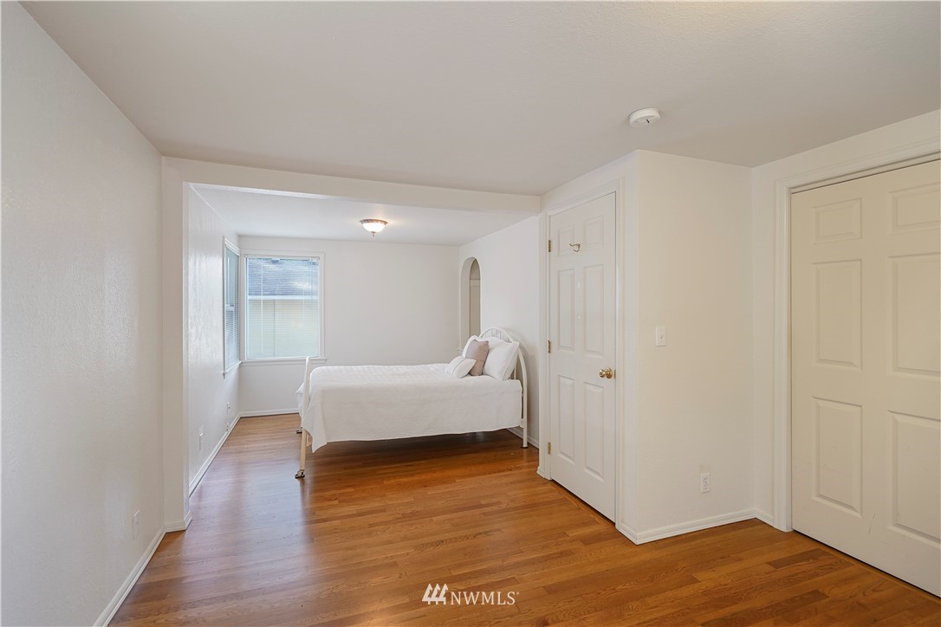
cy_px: 314
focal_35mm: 15
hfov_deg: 100.4
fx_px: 392
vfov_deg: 77.3
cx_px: 470
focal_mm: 15
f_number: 6.3
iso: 320
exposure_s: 1/2.5
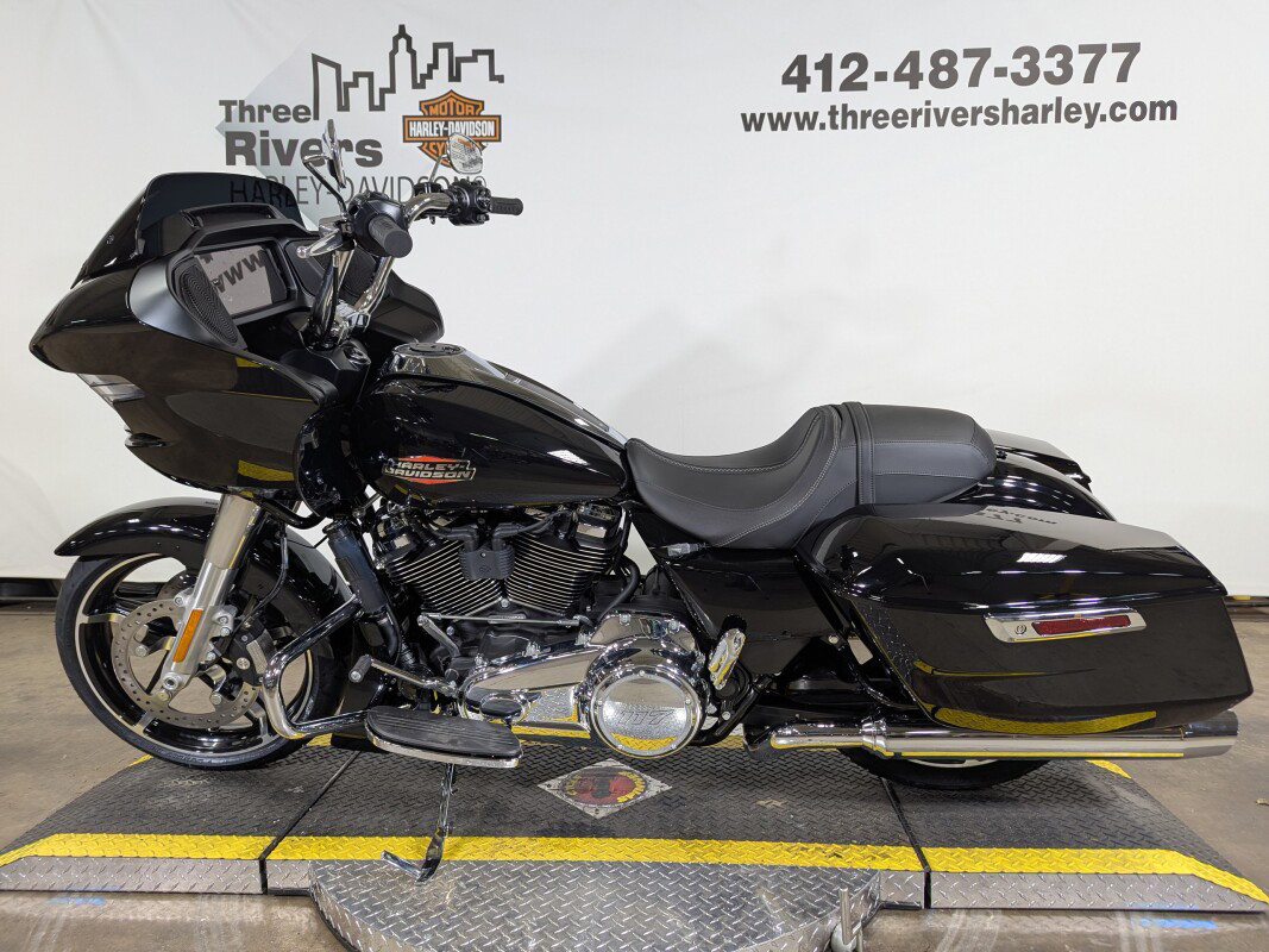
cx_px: 634
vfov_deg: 56.8
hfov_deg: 71.6
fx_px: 880
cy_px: 476
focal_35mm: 24
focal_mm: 6.81
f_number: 1.85
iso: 104
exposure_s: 1/60
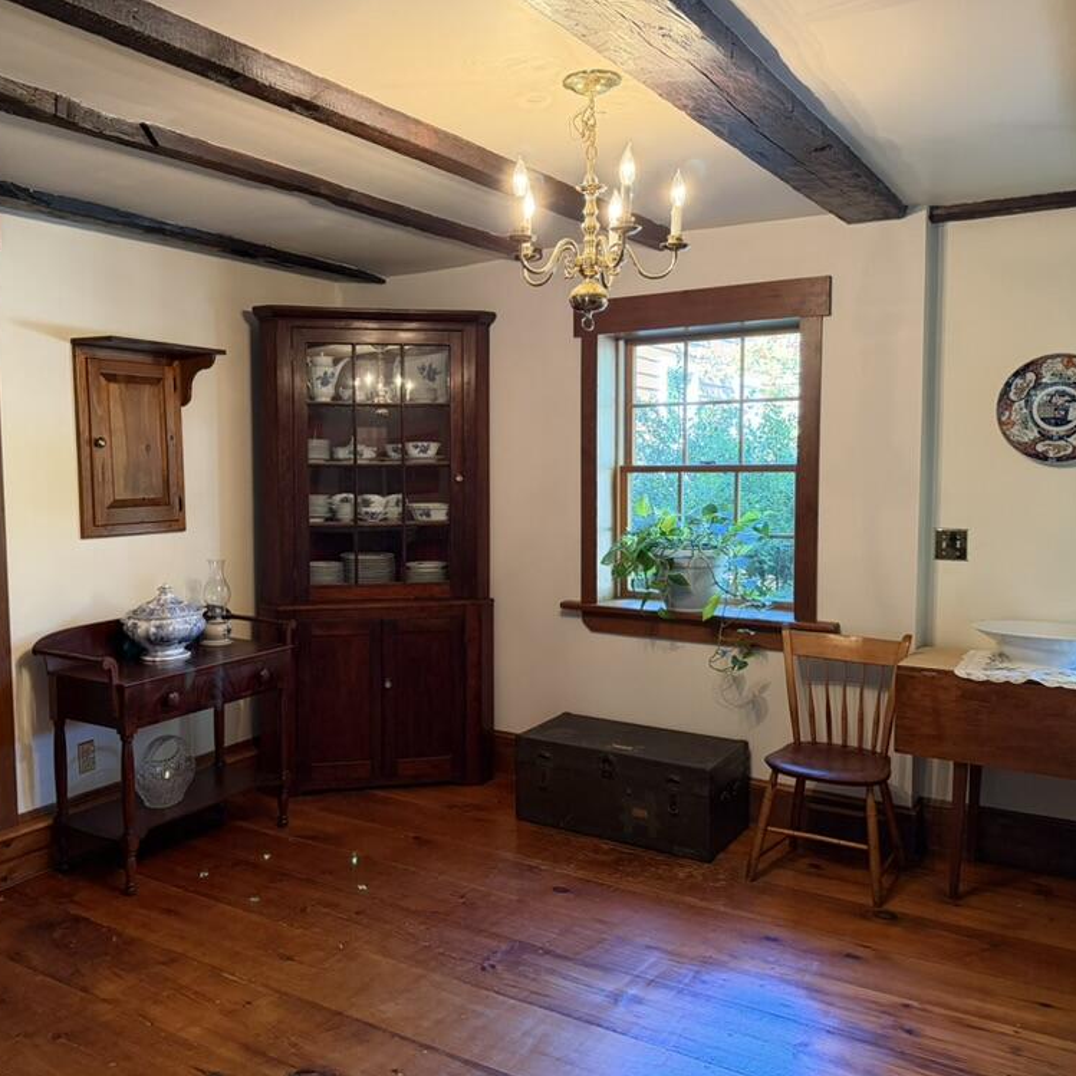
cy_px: 527
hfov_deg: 55.3
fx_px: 1020
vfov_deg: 55.6
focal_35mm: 29
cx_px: 438
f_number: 1.78
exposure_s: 1/60
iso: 400
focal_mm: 6.76
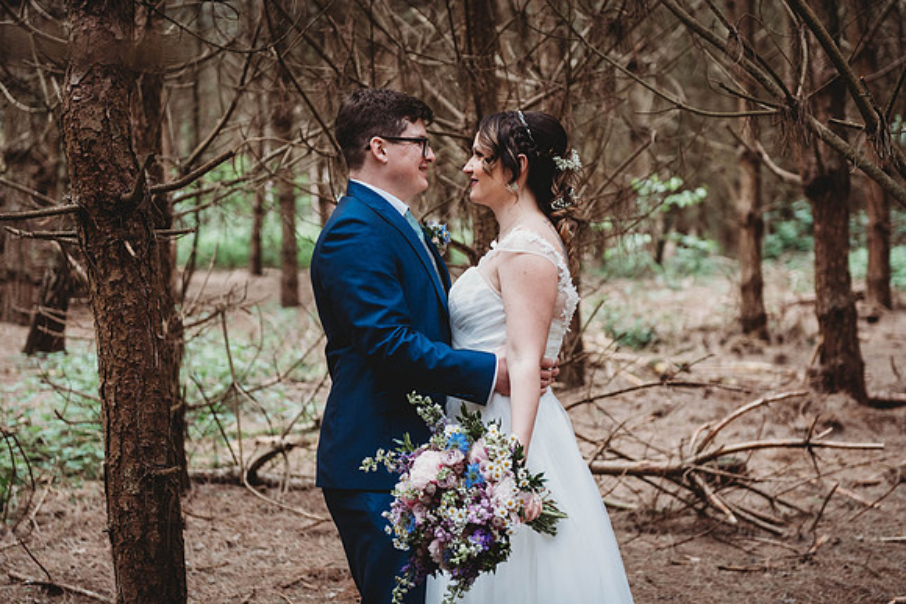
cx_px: 453
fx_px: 1762
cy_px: 302
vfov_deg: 19.5
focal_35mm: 70
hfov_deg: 28.8
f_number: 3.5
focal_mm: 70
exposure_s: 1/200
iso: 1000
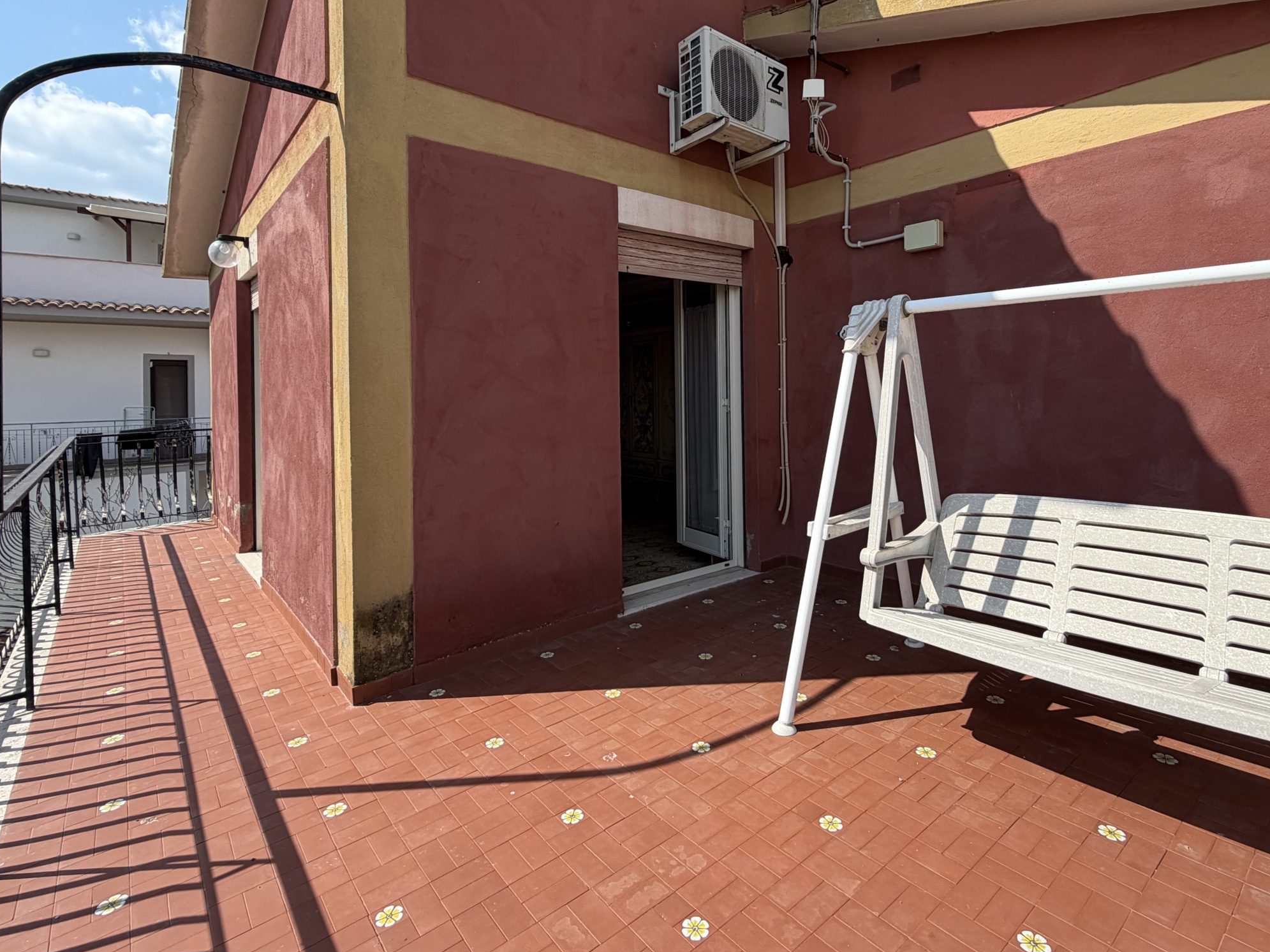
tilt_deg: +0.5
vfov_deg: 70.9
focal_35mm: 18
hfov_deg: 87.7
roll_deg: +0.6
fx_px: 660
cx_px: 658
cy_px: 387
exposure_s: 1/770
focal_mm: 2.22
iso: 25
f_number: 2.2
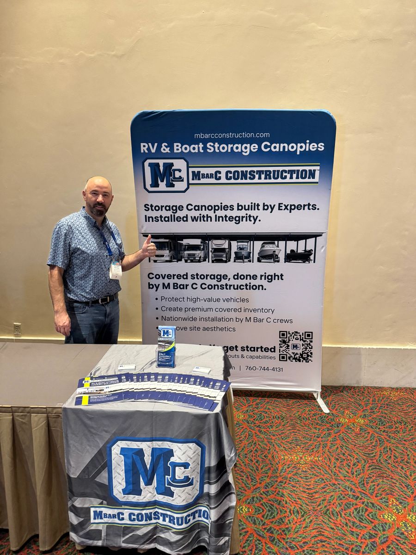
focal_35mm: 24
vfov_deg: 71.6
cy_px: 278
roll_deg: +0.7
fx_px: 385
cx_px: 208
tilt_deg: -13.0
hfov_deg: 56.8
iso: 1000
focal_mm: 6.76
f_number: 1.78
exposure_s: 1/40
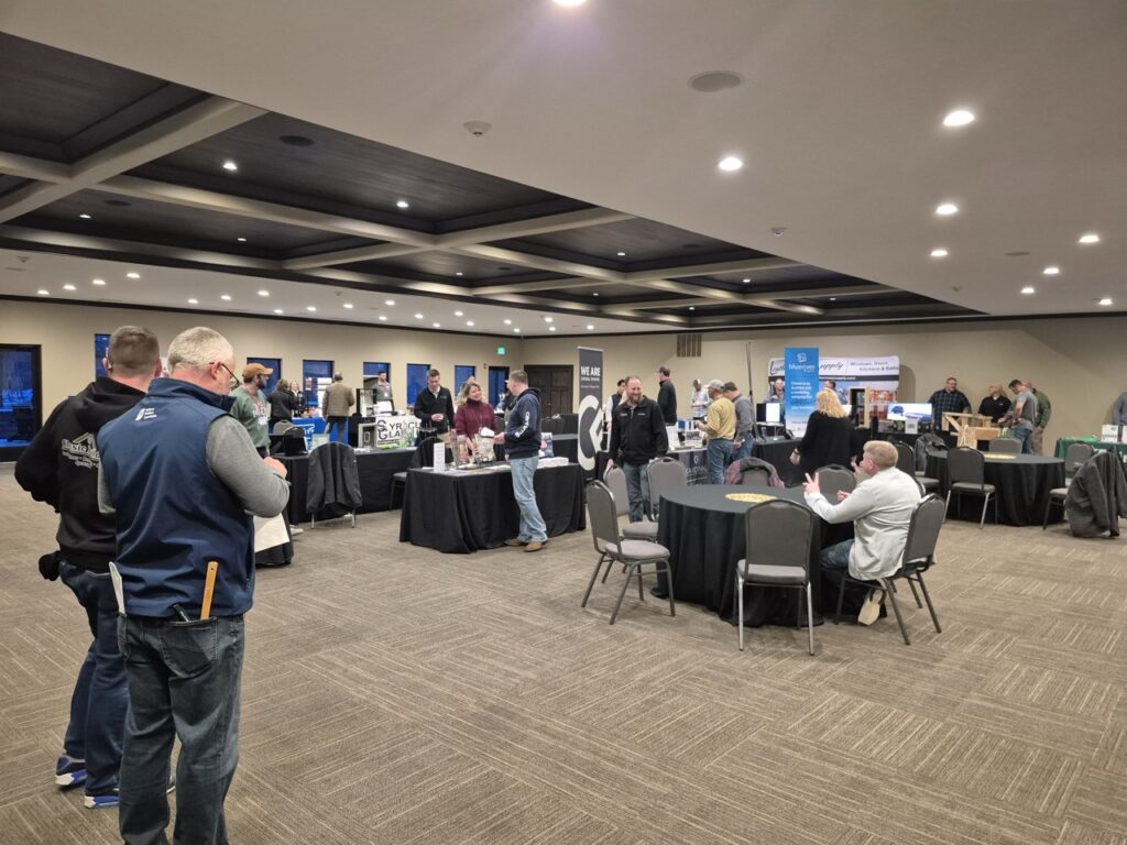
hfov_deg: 73.9
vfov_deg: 58.9
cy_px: 422
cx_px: 564
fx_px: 749
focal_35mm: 23
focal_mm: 5.4
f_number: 1.8
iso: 1250
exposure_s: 1/60
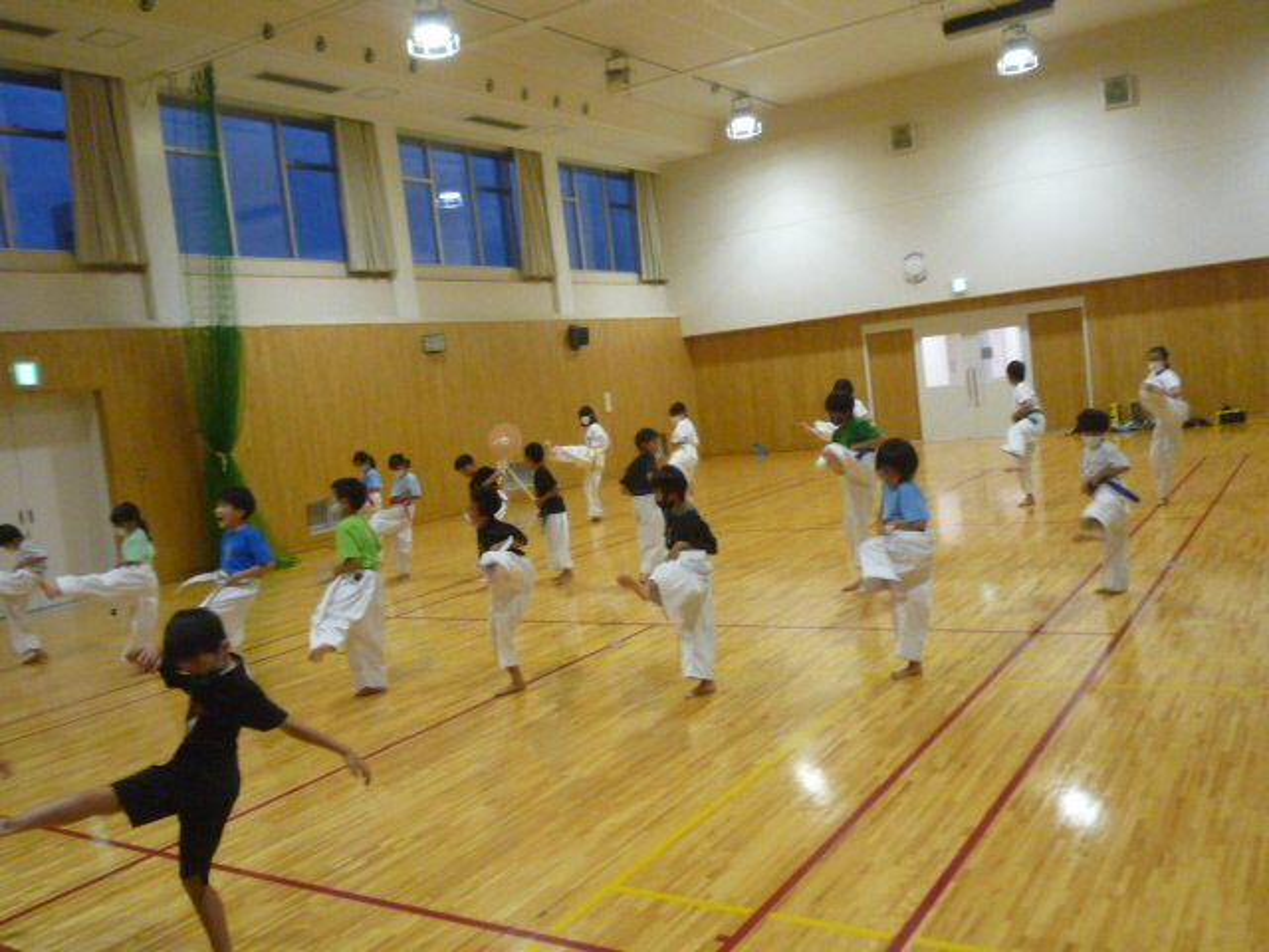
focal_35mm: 30
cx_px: 634
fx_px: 1100
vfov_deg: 46.8
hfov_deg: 60.0
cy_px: 476
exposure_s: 1/80
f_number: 2.8
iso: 400
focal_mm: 4.4
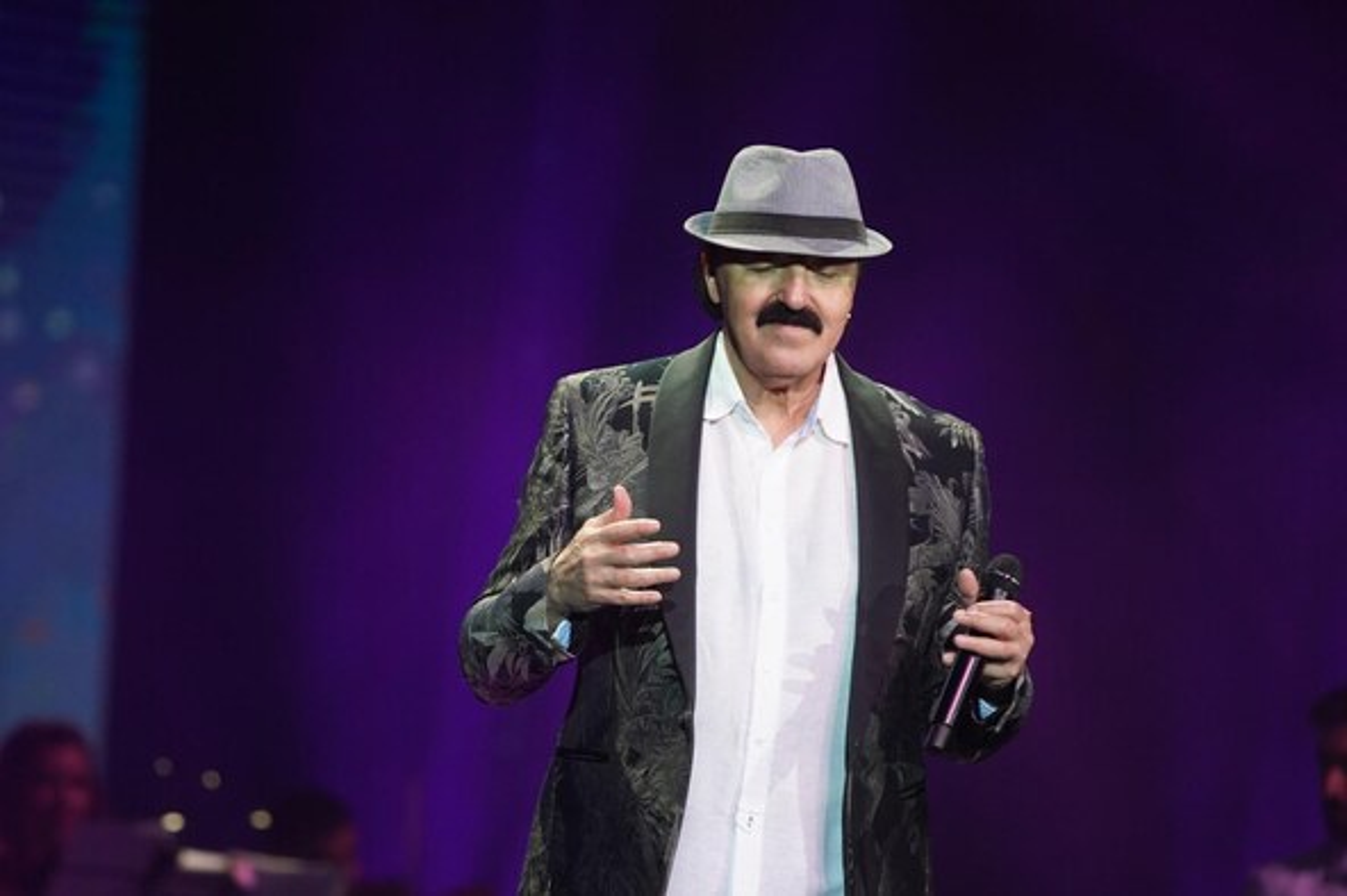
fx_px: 11218
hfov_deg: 6.9
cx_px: 674
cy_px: 448
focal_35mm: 300
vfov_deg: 4.6
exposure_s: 1/320
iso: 2500
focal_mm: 200
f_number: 2.8
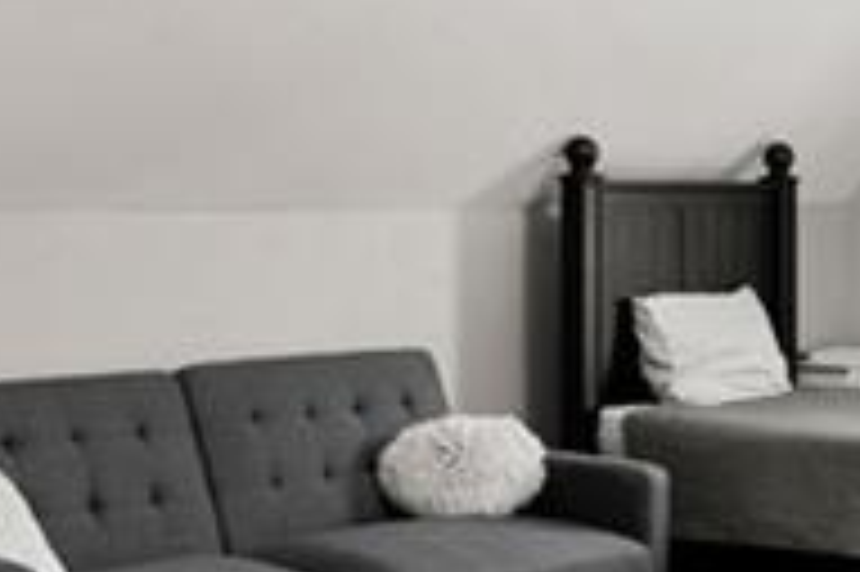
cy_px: 286
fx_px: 1790
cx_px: 360
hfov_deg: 27.0
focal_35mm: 75
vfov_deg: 18.1
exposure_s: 1/5
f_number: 7.1
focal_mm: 14
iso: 640
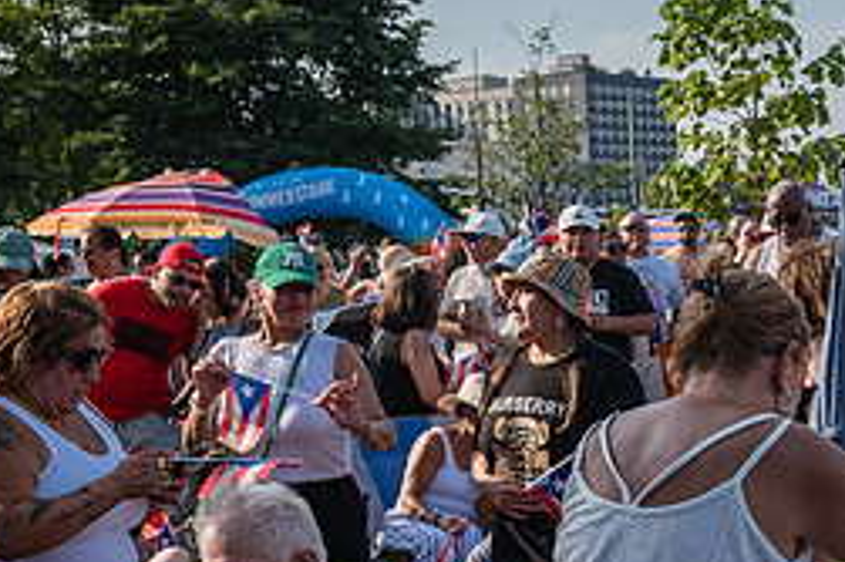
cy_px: 456
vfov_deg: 16.7
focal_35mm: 81
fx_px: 1900
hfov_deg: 23.8
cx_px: 875
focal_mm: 35
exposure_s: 1/3200
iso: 500
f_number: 5
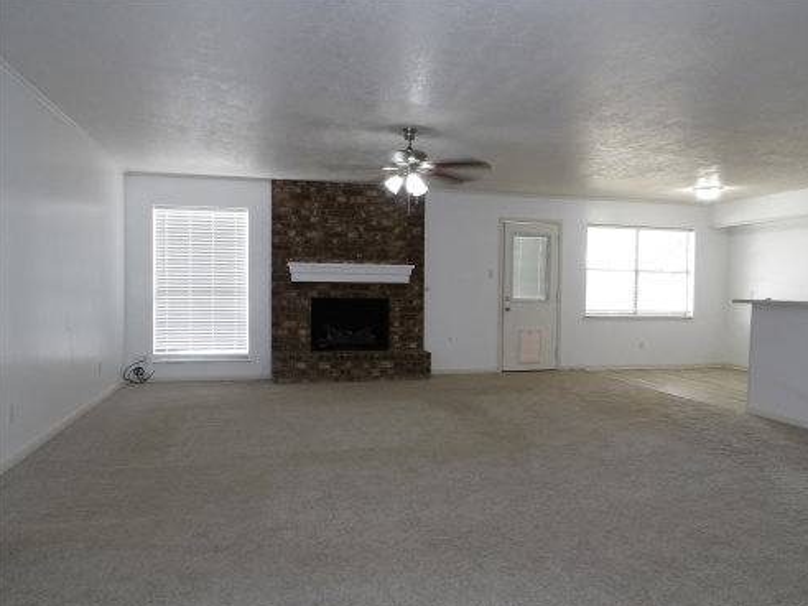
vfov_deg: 56.8
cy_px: 311
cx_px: 418
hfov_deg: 71.6
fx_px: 560
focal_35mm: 24
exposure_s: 1/30
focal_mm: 4.2
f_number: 4.1
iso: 200
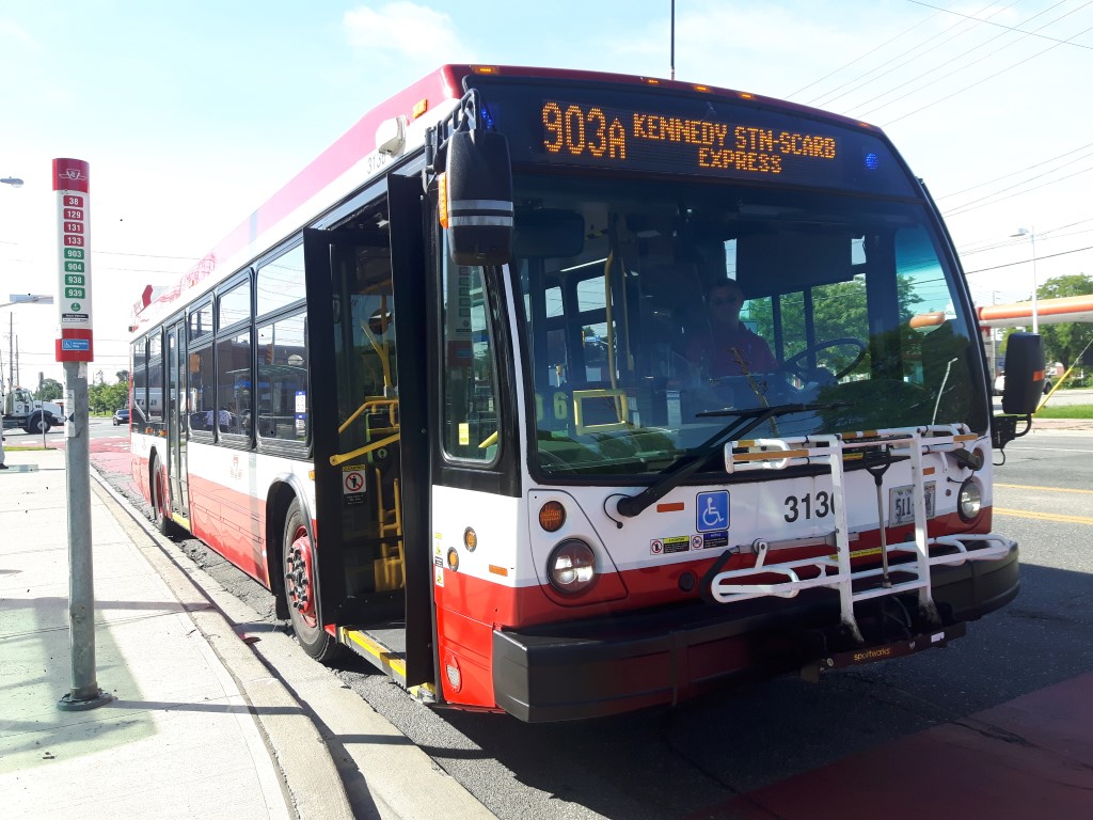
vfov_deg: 45.4
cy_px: 410
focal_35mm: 31
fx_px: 979
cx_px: 546
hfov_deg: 58.4
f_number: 1.9
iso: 40
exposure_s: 1/528
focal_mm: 3.7
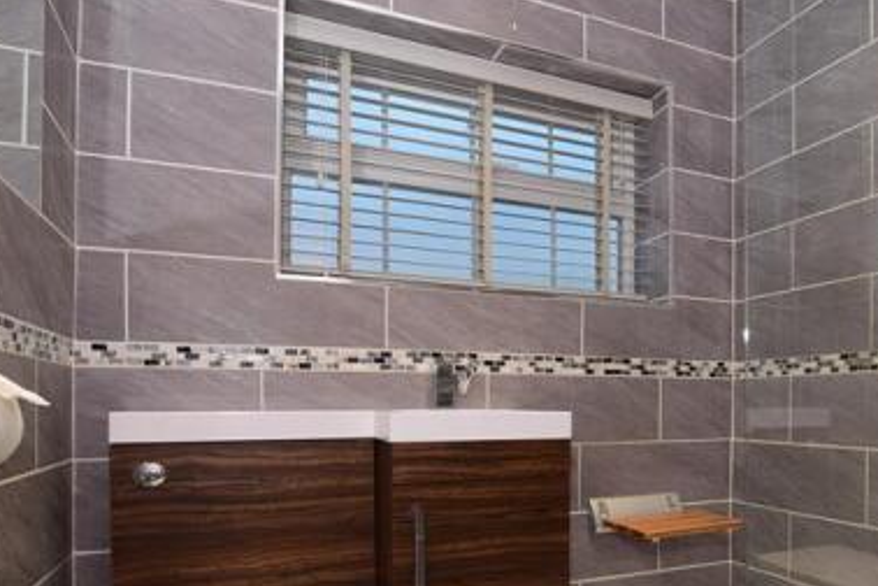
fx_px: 634
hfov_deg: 67.2
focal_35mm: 26
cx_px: 597
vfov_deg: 48.4
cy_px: 408
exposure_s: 1/15
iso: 200
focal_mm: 10
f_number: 7.1
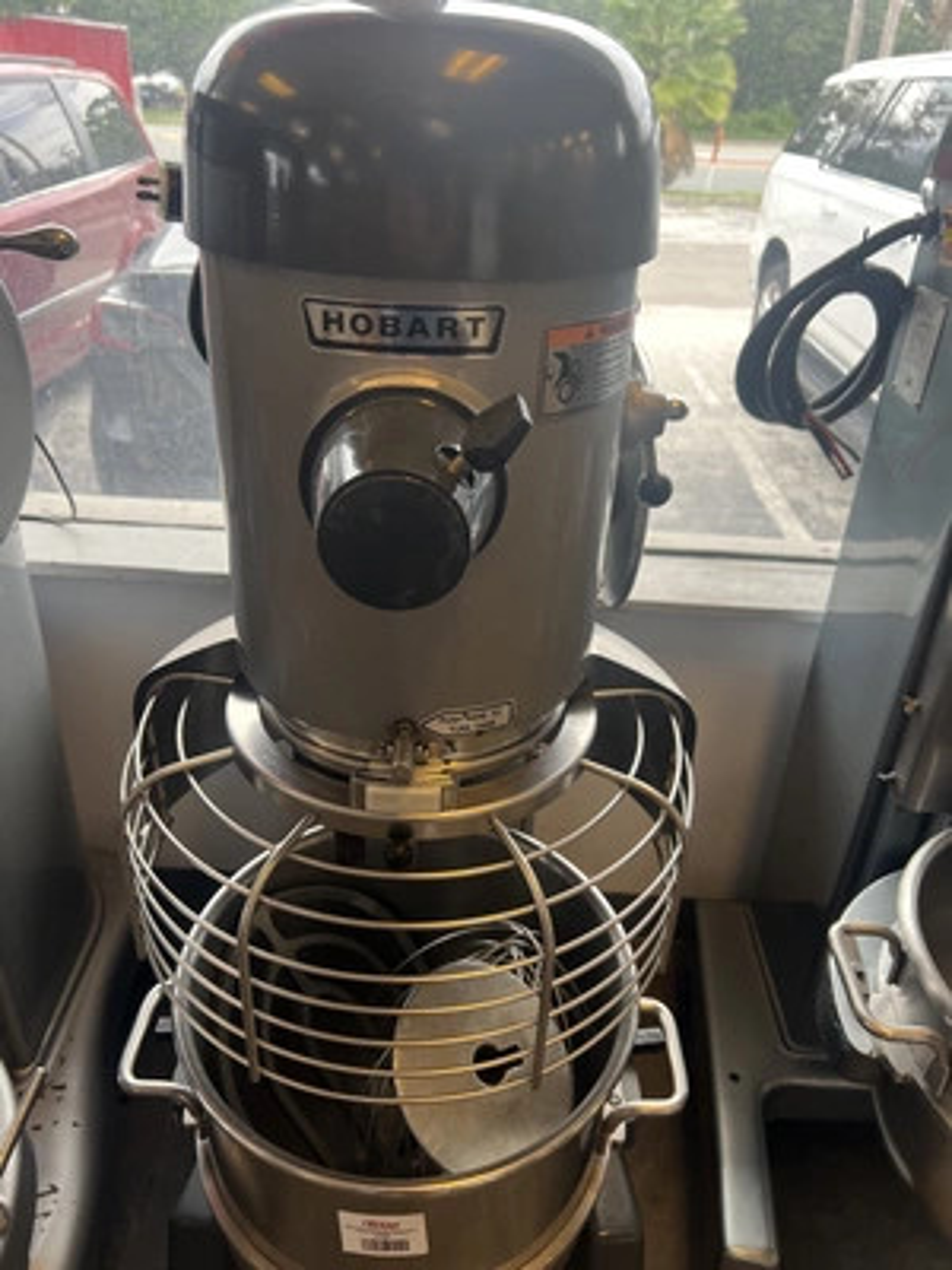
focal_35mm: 26
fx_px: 953
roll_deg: -2.6
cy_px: 635
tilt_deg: -28.3
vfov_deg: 67.3
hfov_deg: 53.1
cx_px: 476
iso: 64
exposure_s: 1/120
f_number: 1.5
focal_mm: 5.7
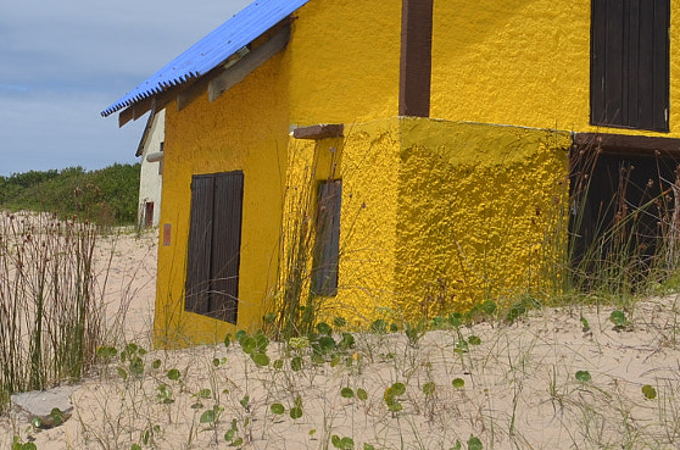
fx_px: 1620
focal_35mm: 86
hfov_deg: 22.9
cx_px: 27
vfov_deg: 15.4
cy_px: -43
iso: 100
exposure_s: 1/400
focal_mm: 20
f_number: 10
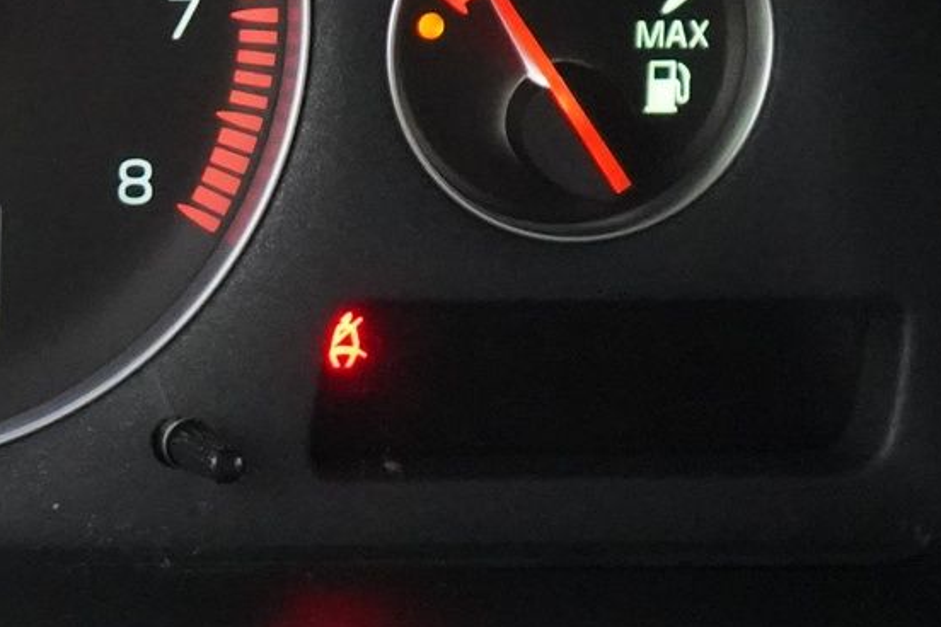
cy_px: 175
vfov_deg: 10.1
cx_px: -641
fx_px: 3555
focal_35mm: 136
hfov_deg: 13.8
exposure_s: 1/80
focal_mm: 30
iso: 12800
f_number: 3.5
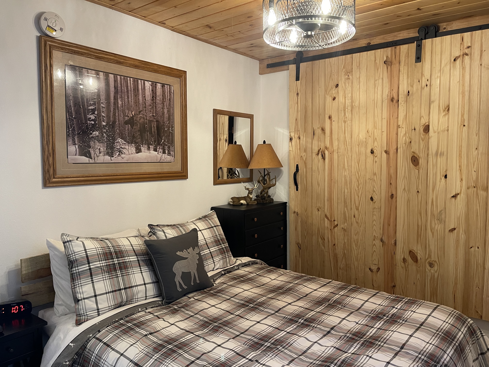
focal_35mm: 26
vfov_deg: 53.1
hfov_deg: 67.3
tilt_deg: -4.4
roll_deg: +0.0
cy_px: 184
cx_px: 244
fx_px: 367
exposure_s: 1/60
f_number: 1.6
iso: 320
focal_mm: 5.1
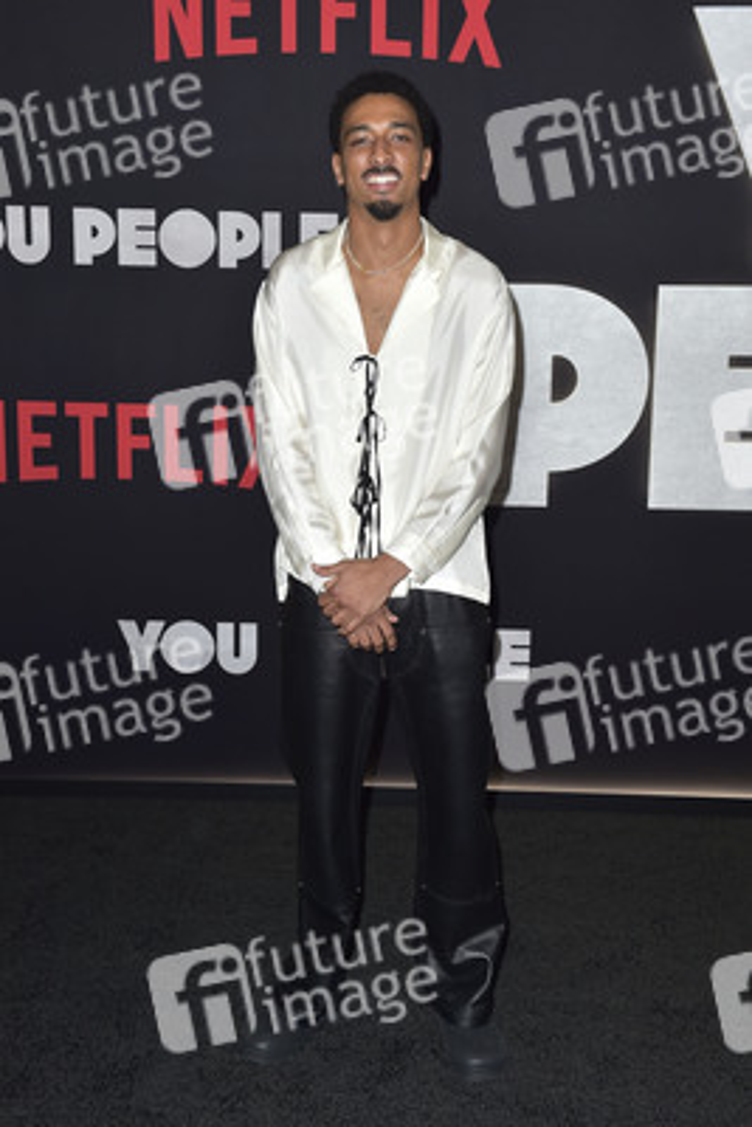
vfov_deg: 39.6
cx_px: 376
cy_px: 564
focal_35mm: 50
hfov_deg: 27.0
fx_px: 1565
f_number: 6.3
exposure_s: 1/250
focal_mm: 50
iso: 500
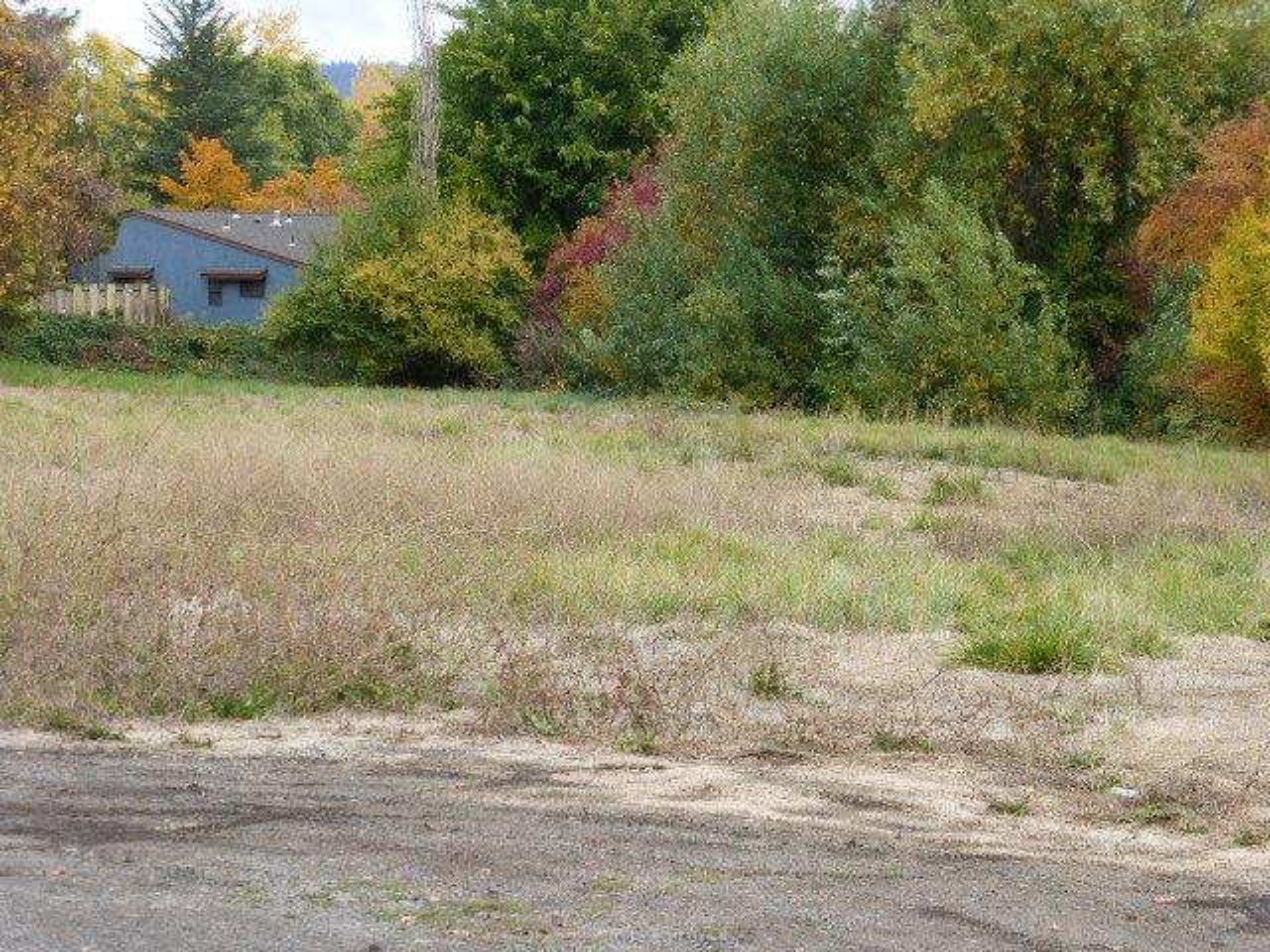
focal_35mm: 122
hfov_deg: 16.1
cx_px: 635
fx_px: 4476
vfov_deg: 12.1
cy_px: 476
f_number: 5.4
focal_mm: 21.8
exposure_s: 1/160
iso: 100
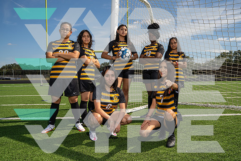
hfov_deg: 63.6
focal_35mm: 29
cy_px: 80
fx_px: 194
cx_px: 120
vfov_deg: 45.0
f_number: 8
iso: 100
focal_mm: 29
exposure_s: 1/250
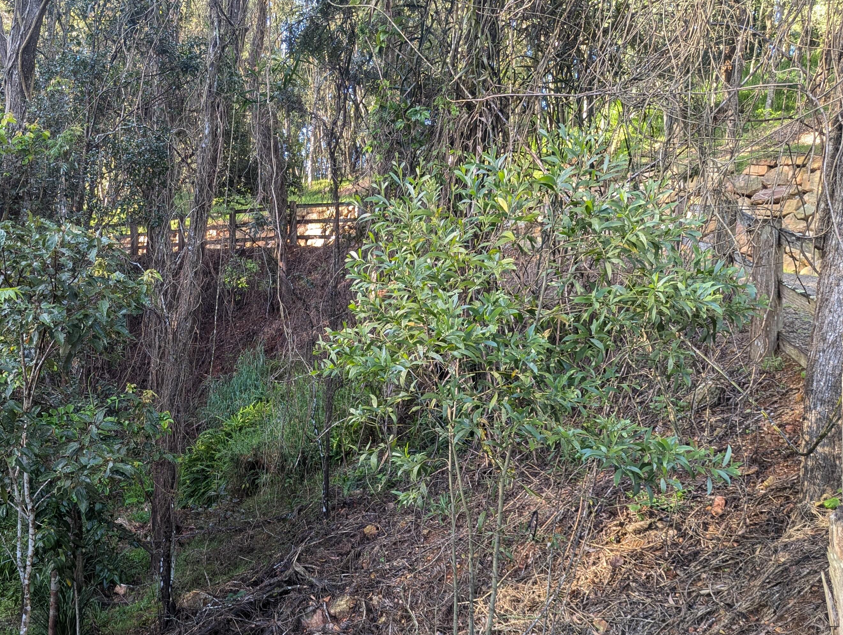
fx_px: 902
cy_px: 367
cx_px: 197
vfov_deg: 38.7
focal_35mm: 37
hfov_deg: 47.9
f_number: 1.85
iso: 38
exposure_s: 1/47.4
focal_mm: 6.81
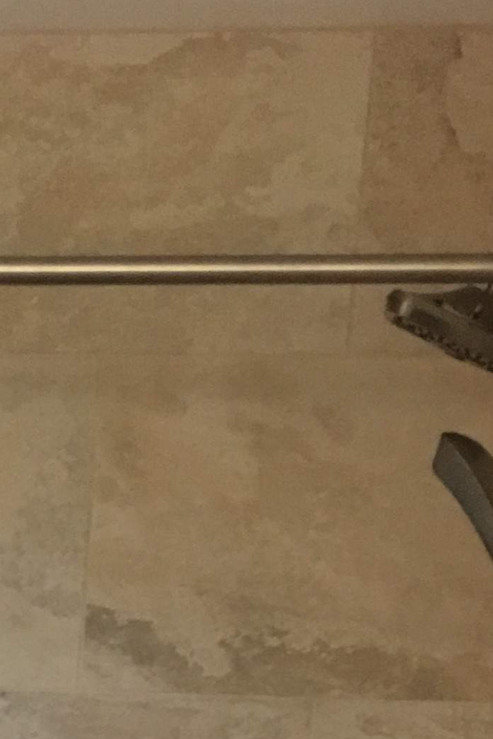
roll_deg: -2.4
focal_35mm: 117
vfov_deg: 14.9
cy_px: 1385
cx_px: -178
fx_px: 2402
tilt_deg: -14.2
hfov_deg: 11.4
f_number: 2.2
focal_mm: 4.15
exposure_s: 1/4
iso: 64
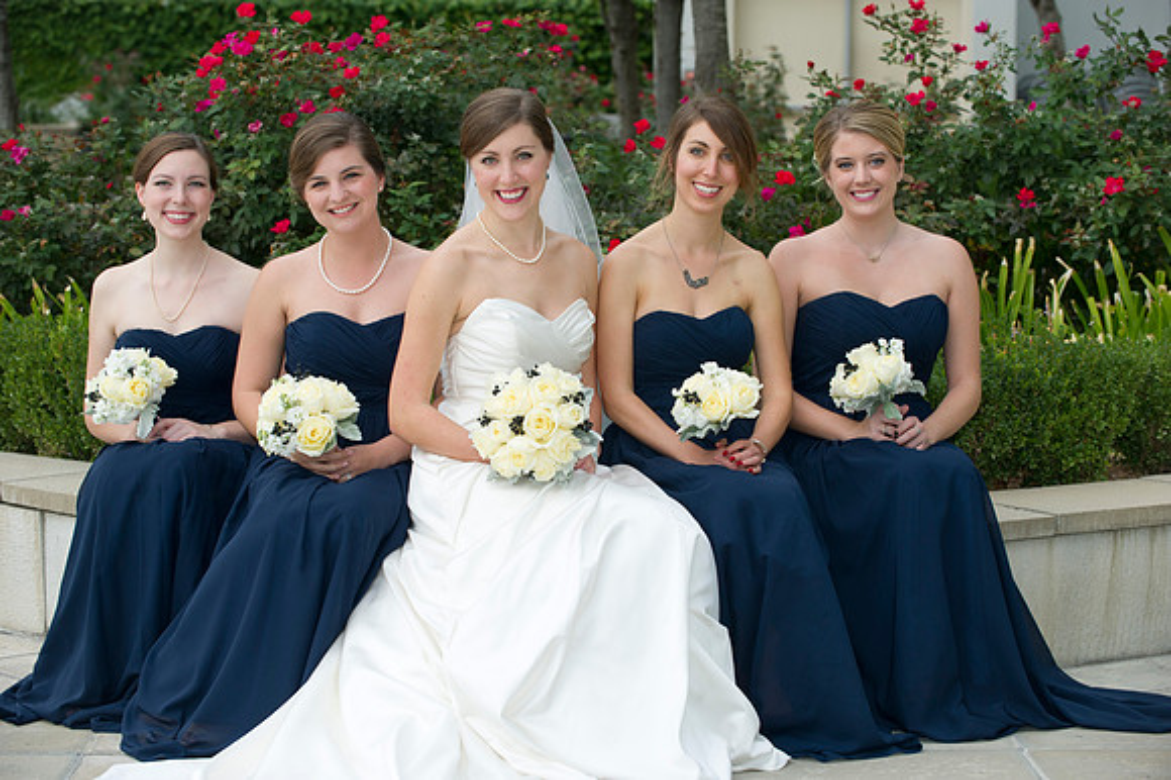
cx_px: 586
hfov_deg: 20.8
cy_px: 390
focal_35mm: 98
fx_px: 3186
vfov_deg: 13.9
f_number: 4.5
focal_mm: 98
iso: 200
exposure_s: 1/200
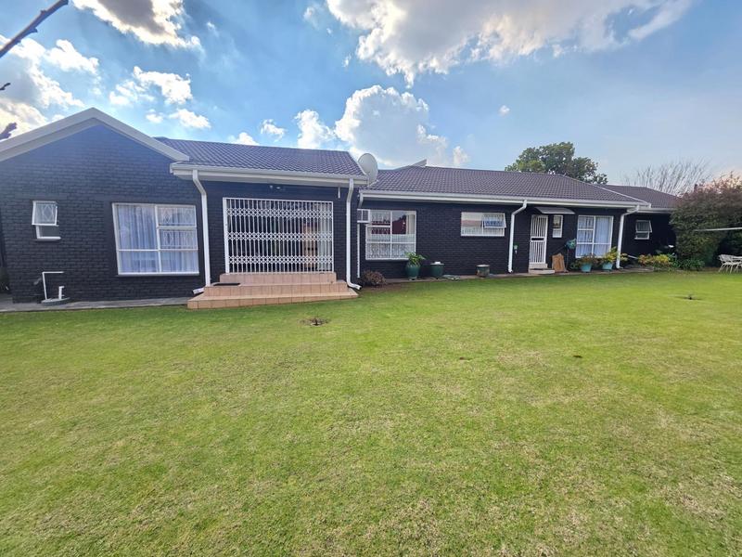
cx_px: 371
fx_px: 279
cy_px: 278
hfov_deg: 106.2
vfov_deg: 89.9
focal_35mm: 13
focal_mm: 2.2
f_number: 1.9
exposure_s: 1/2000
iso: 125
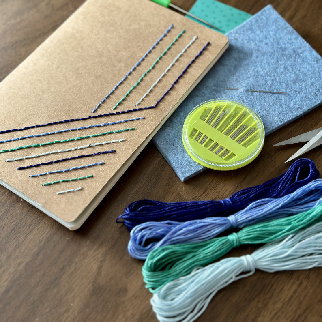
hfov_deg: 30.0
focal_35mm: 57
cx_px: 161
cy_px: 129
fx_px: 600
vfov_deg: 30.0
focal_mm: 6.9
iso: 160
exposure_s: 1/60
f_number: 1.8
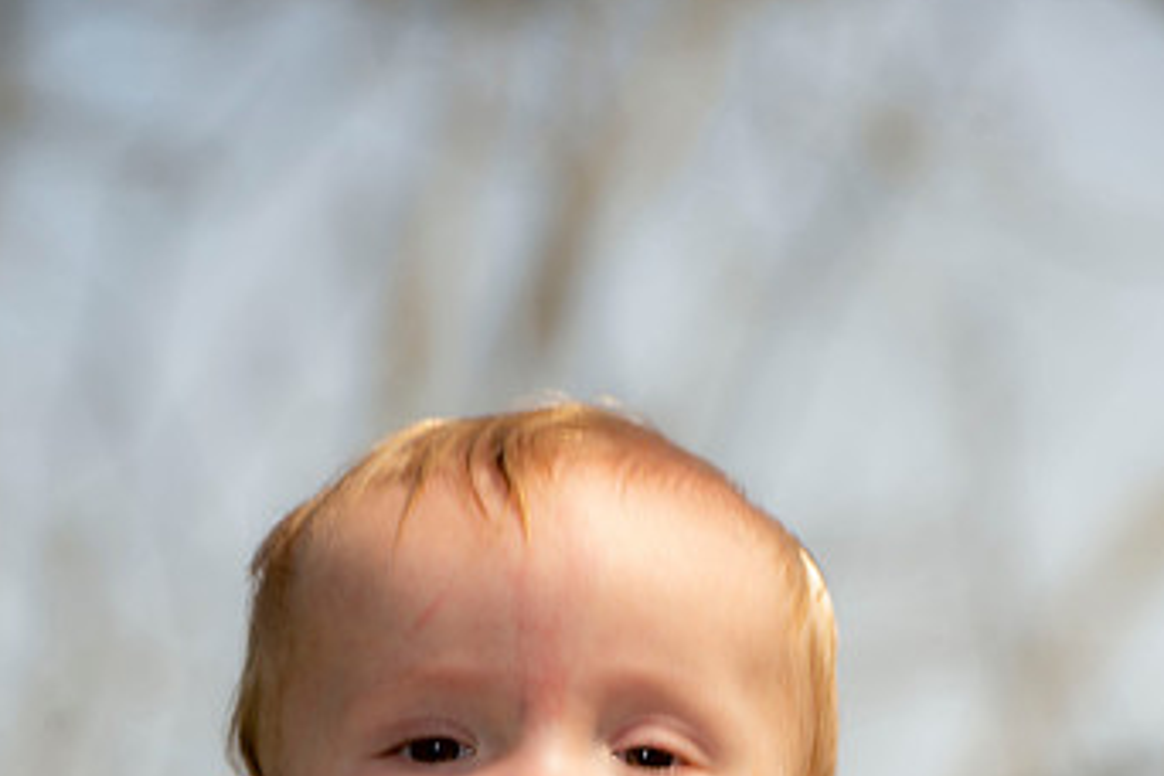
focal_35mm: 322
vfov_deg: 4.3
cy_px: 551
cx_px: 378
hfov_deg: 6.4
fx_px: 10411
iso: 50
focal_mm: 190
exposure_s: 1/250
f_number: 6.3
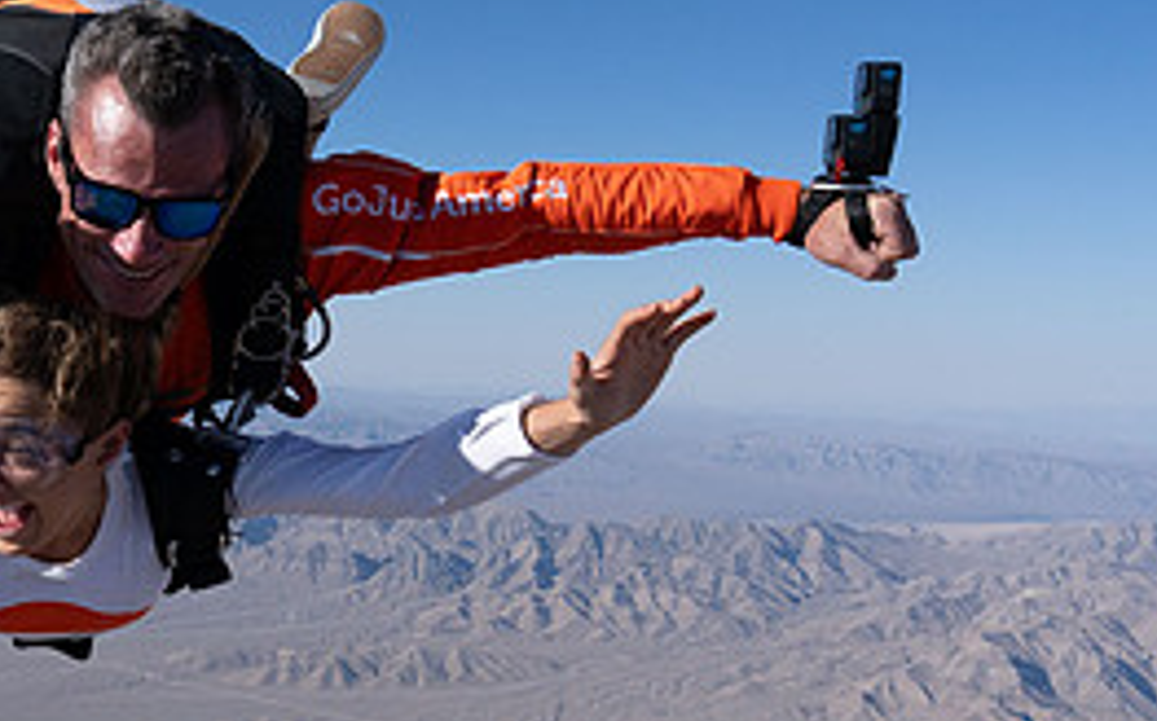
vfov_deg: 23.9
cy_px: 442
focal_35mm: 54
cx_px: 180
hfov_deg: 35.9
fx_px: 1702
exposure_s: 1/2000
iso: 800
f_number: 11
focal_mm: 24
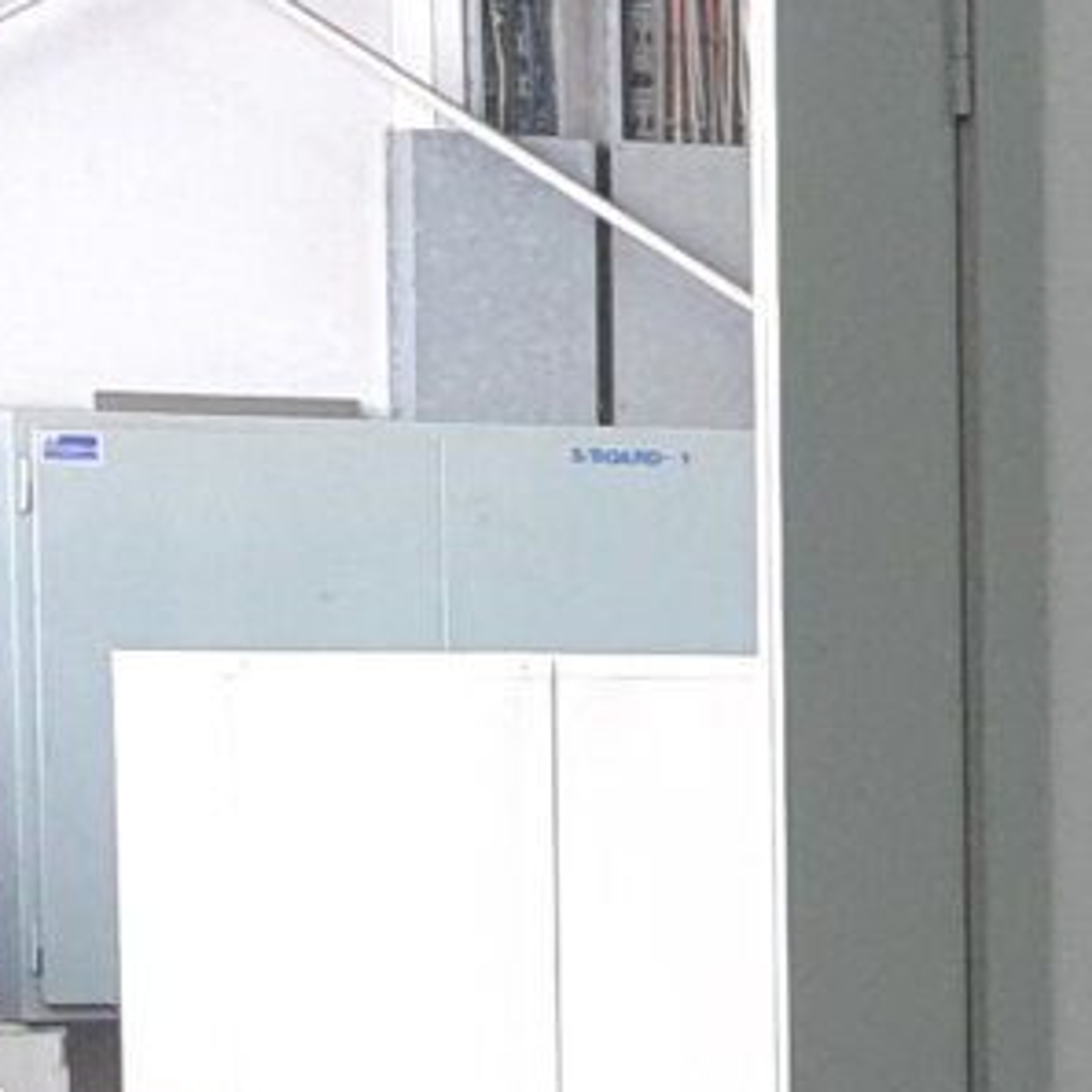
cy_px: 1199
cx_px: 3886
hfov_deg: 7.2
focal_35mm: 198
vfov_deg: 8.8
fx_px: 7067
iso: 100
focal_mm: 4.3
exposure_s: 1/50
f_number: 2.4
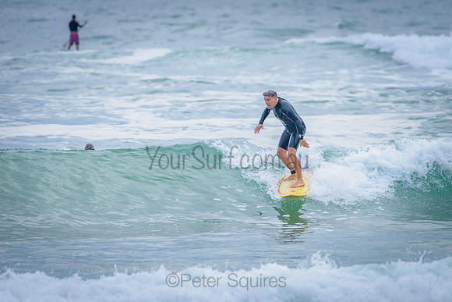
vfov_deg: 2.2
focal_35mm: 613
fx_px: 7697
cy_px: 159
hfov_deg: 3.4
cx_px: 277
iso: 800
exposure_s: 1/2000
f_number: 6.3
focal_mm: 500
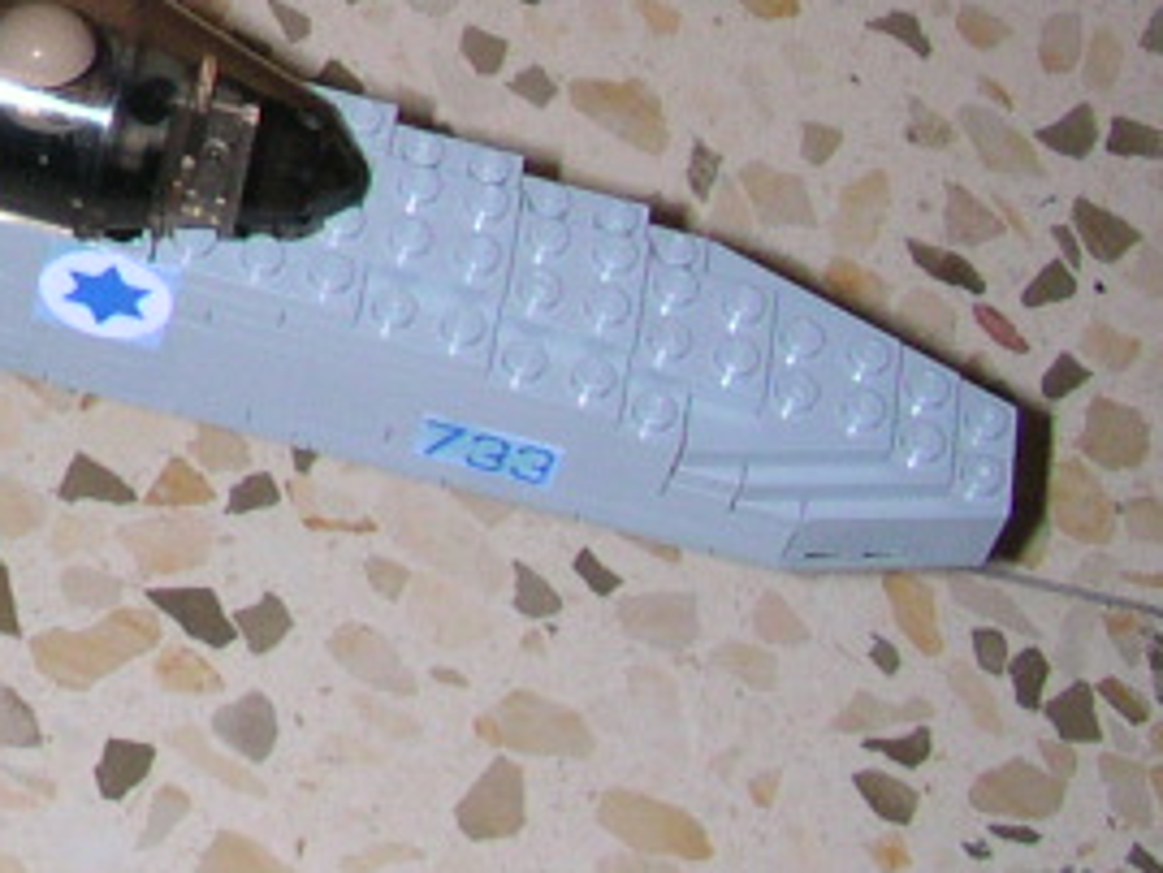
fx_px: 4739
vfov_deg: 10.3
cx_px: -947
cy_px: -190
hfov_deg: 12.7
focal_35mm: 141
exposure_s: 1/60
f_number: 4.5
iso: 100
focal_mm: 5.6
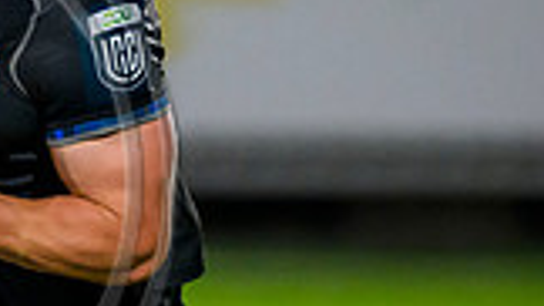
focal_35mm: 3374
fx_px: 48653
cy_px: -73
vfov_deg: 0.4
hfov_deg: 0.6
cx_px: -153
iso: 4000
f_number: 4
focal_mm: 560
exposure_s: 1/1250
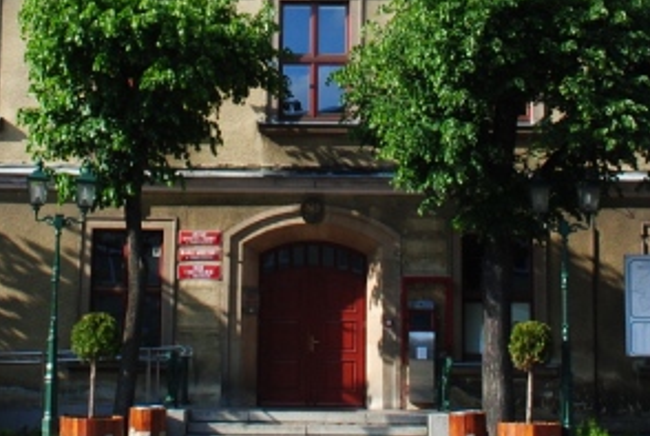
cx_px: 263
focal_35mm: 94
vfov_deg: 14.2
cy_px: -87
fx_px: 1700
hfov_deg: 21.6
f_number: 10
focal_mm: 18
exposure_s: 1/200
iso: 200
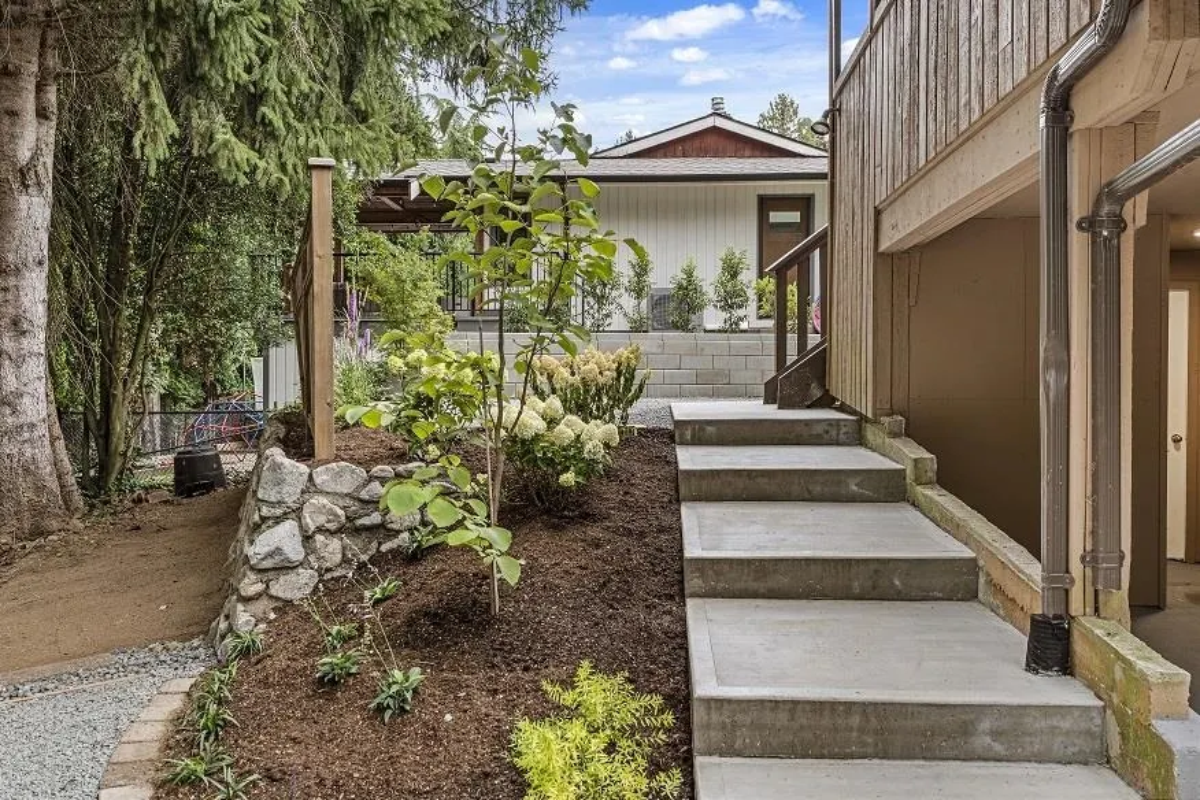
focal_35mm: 31
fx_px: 1033
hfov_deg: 60.3
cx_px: 600
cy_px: 400
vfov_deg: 42.3
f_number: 9
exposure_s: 1/30
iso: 320
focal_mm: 31
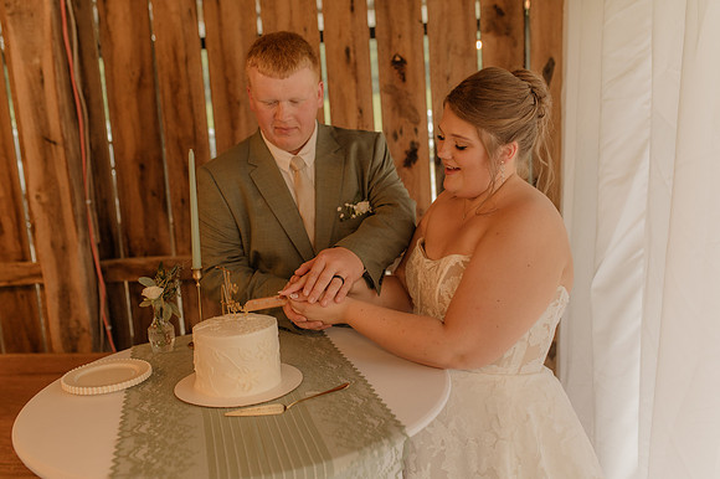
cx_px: 360
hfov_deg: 54.5
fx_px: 700
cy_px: 240
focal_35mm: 35
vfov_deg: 37.8
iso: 640
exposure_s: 1/200
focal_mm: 35
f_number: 2.5
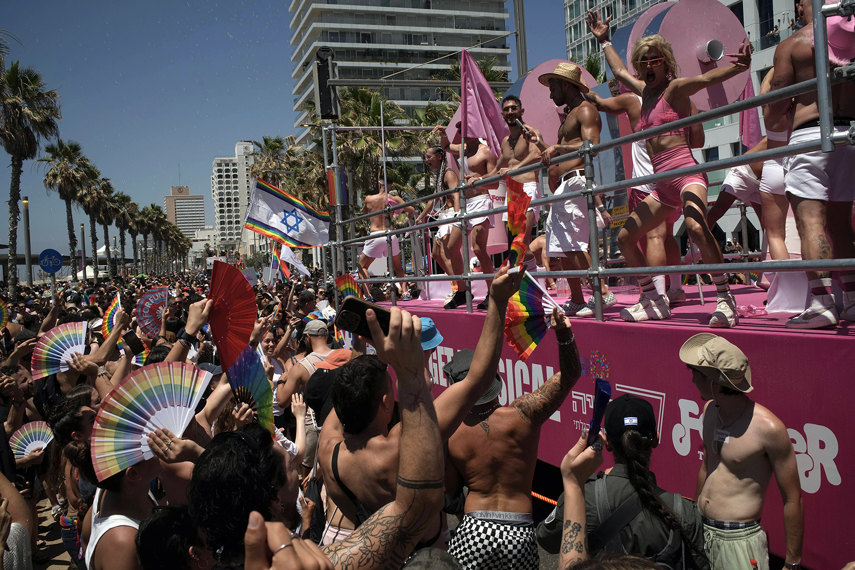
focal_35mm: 35
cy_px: 285
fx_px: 831
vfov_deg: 37.9
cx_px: 428
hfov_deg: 54.4
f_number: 14
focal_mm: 35
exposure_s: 1/1250
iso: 500
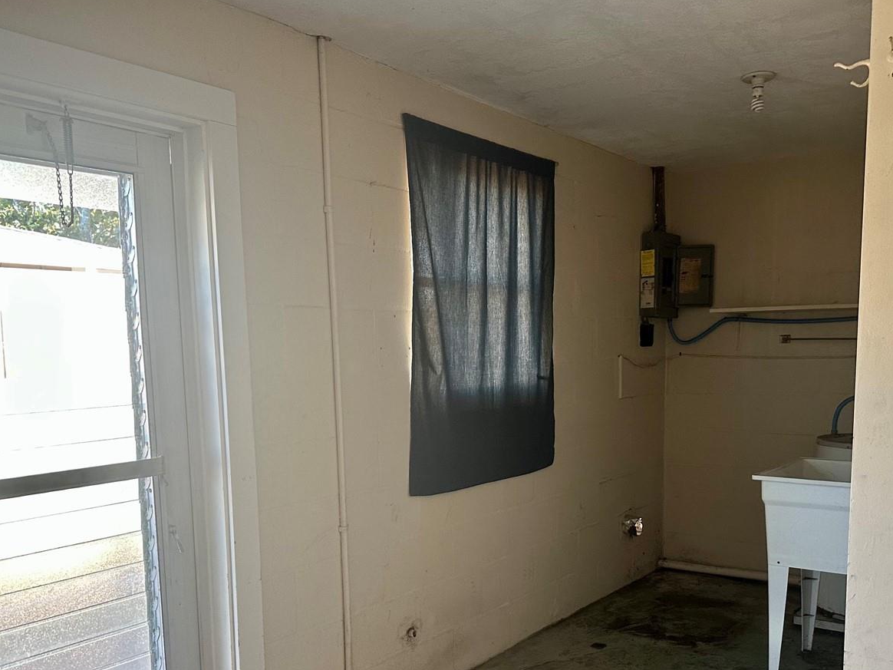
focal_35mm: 33
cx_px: 489
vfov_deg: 42.3
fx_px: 851
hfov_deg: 55.3
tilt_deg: -6.0
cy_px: 451
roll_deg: +0.7
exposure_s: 1/107
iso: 250
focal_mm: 6.86
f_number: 1.78
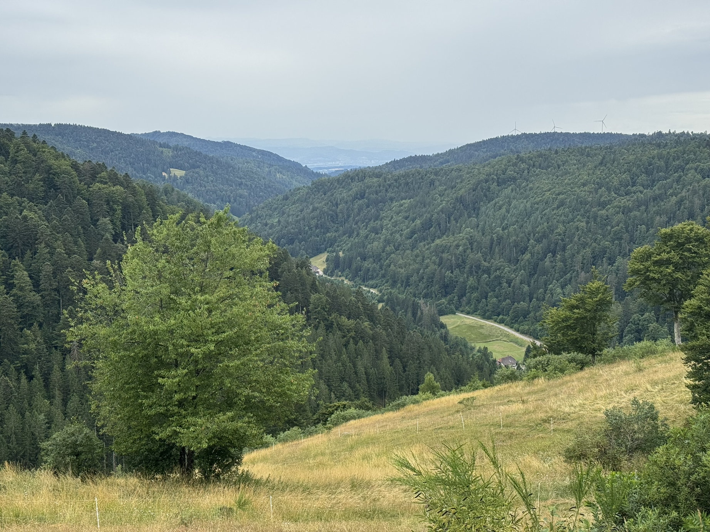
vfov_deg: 30.3
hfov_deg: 39.7
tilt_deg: -8.3
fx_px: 984
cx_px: 355
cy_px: 266
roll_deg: +0.4
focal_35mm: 48
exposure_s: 1/1724
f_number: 1.78
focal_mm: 6.76
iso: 64
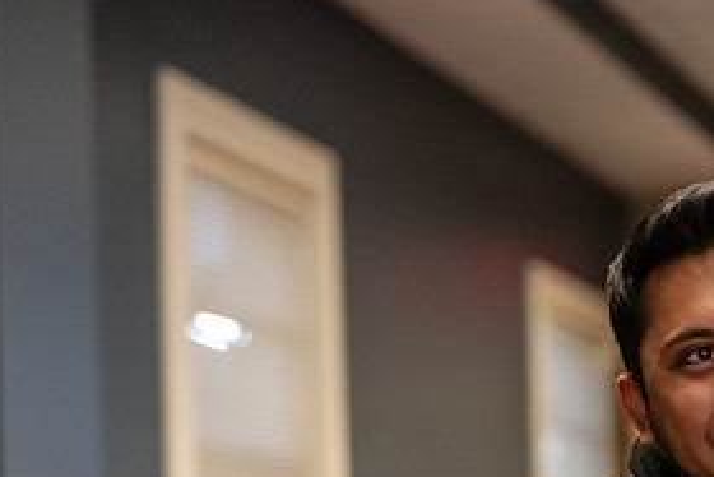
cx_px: 686
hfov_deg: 11.6
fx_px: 3492
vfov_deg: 7.8
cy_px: 473
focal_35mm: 176
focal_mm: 85
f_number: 2.8
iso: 2000
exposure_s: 1/200
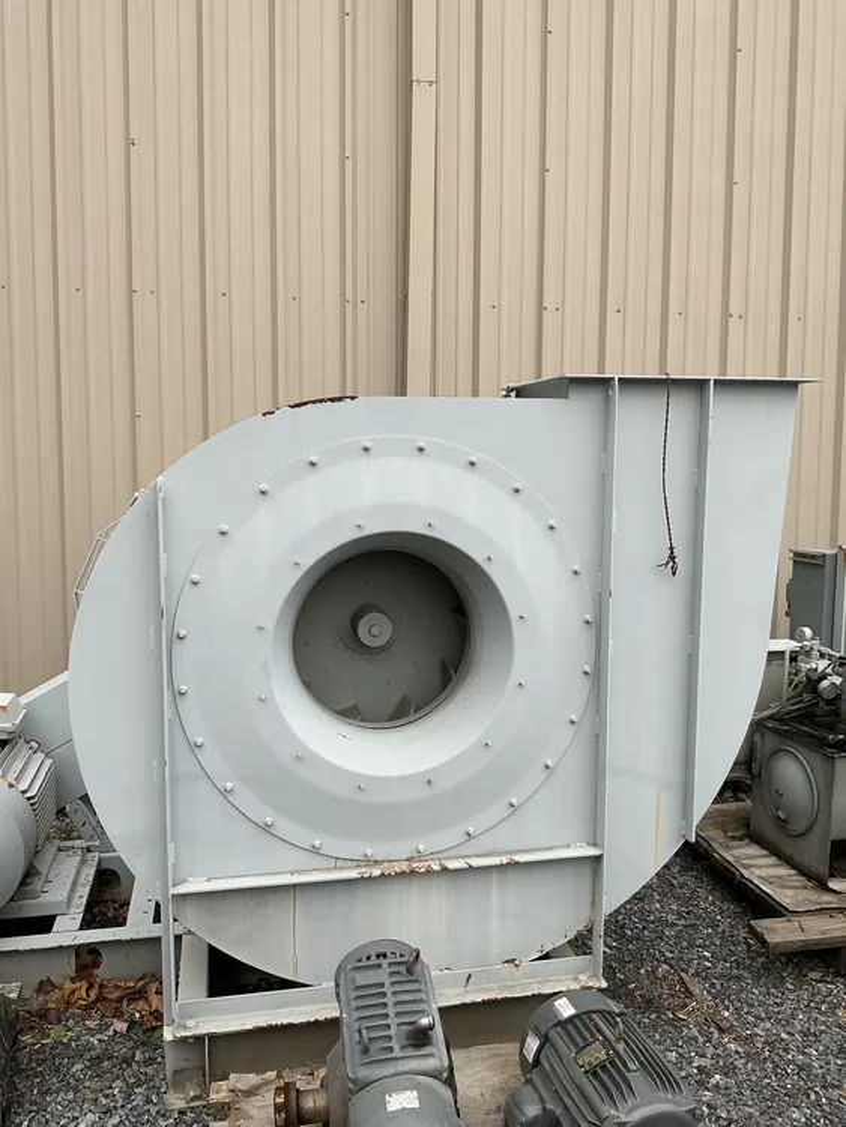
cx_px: 423
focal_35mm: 28
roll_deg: -0.8
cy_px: 564
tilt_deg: -5.1
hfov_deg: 49.8
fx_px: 912
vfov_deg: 63.4
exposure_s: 1/435
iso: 25
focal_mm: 3
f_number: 1.8
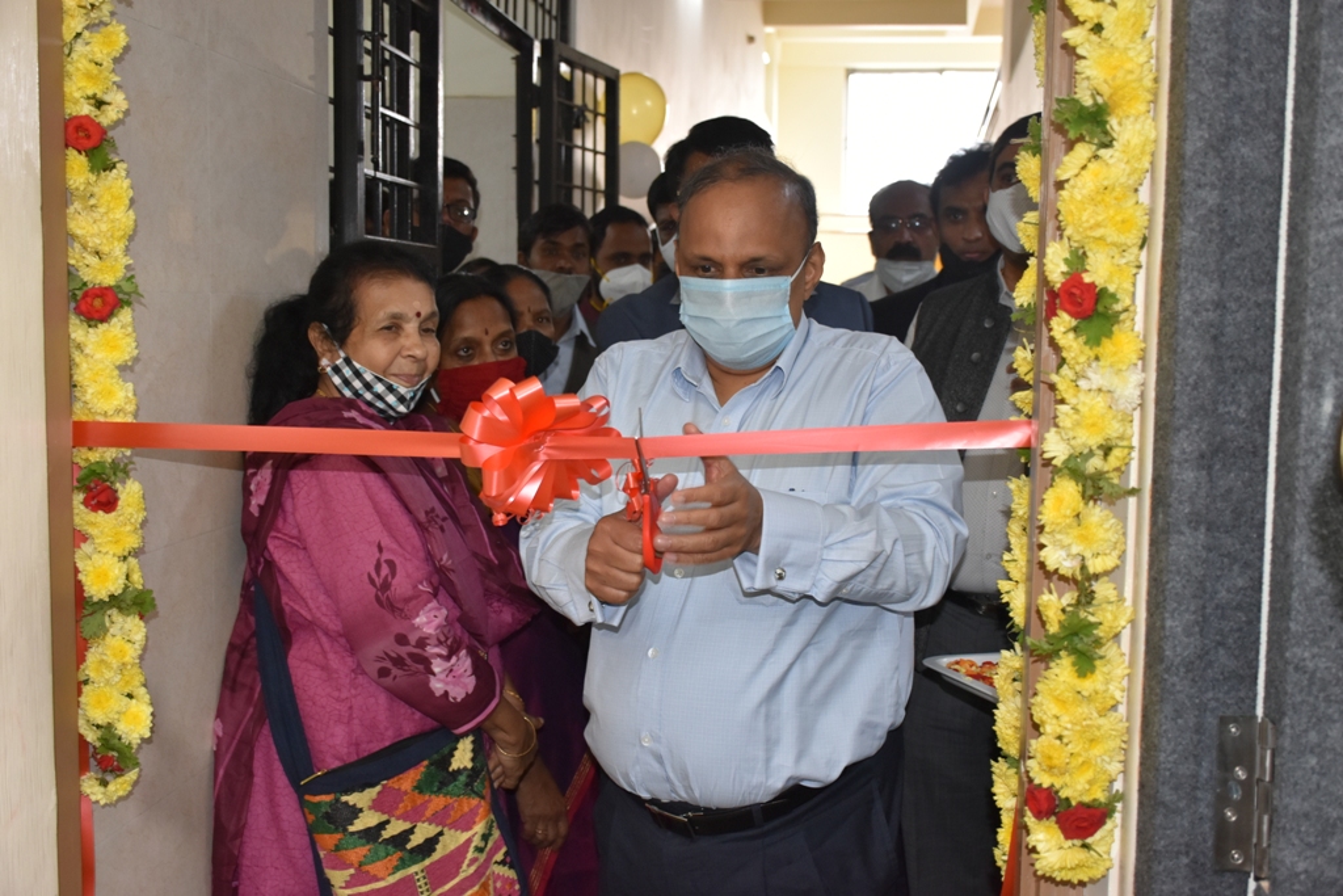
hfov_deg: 47.9
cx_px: 672
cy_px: 448
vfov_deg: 33.0
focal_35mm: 40
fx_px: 1511
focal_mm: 27
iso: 800
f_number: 4
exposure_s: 1/60
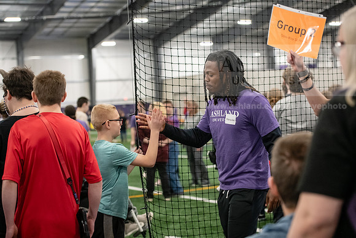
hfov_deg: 28.8
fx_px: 692
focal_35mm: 70
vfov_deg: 19.5
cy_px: 119
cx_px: 178
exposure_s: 1/320
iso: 4000
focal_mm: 70
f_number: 3.2
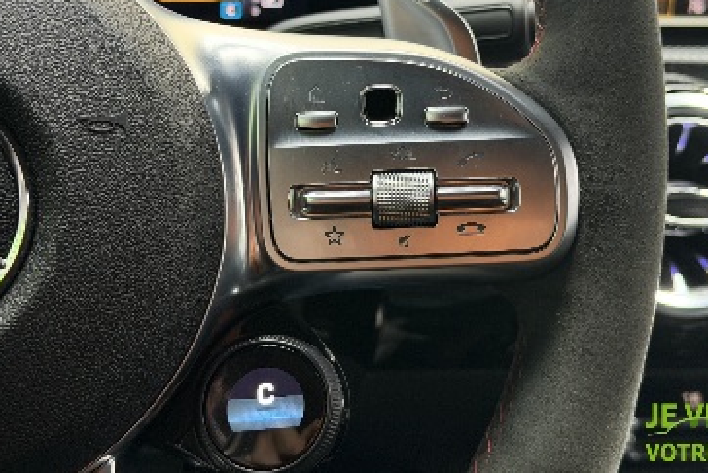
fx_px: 1121
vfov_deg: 23.7
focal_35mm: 57
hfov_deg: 35.0
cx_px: 391
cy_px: 173
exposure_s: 1/33
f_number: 1.78
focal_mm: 6.76
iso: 400
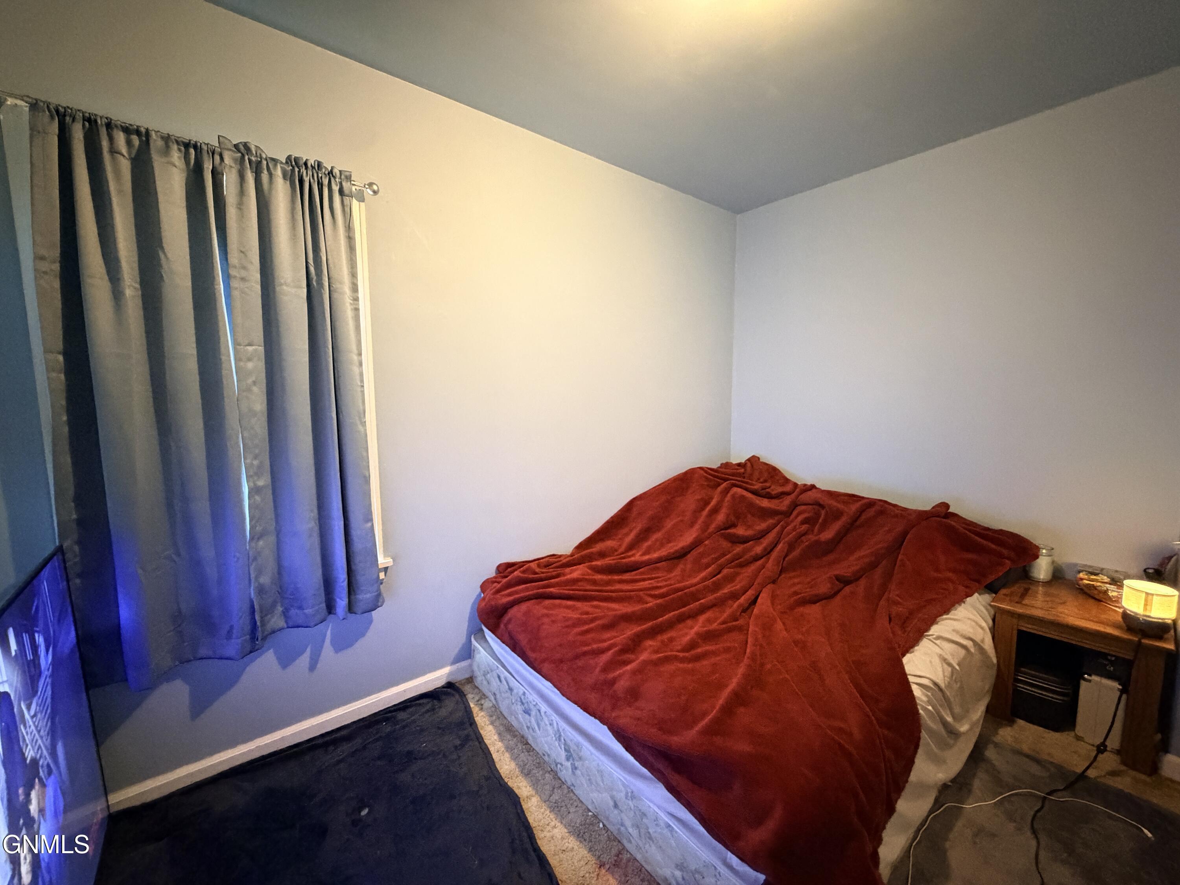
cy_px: 442
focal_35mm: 14
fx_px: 477
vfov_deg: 85.7
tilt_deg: -6.2
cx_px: 590
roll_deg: +0.8
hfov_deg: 102.1
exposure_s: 1/40
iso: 1000
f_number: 2.2
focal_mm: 2.22
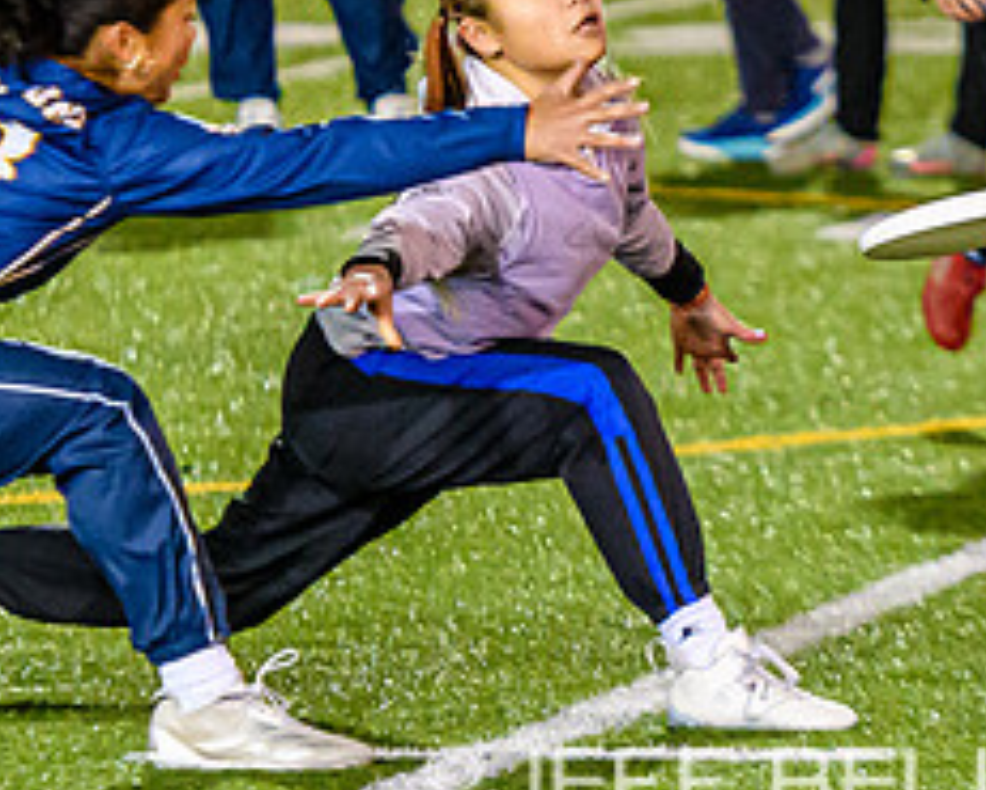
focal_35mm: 679
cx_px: 665
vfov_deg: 2.3
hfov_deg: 2.8
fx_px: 19823
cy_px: -51
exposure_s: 1/800
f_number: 3.2
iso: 4000
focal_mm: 135
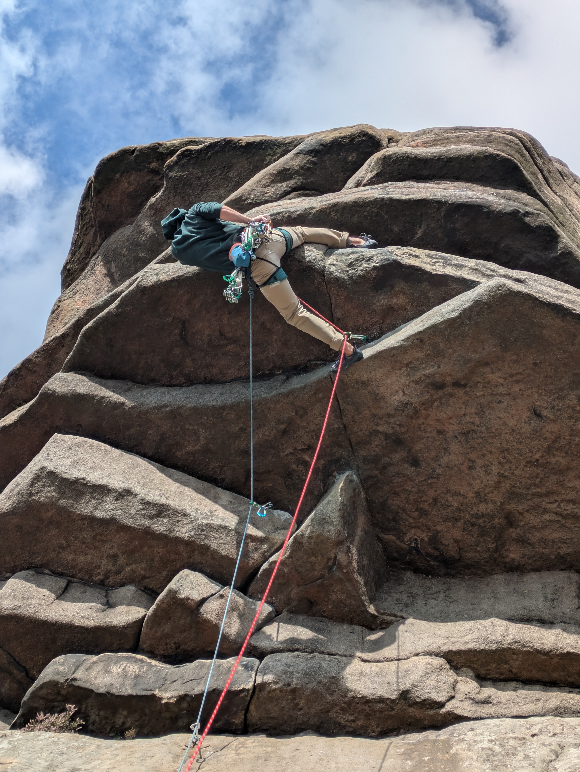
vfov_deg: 37.5
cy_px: 386
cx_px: 290
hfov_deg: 28.6
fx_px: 1139
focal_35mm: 51
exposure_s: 1/2725
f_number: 1.89
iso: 45
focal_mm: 5.43
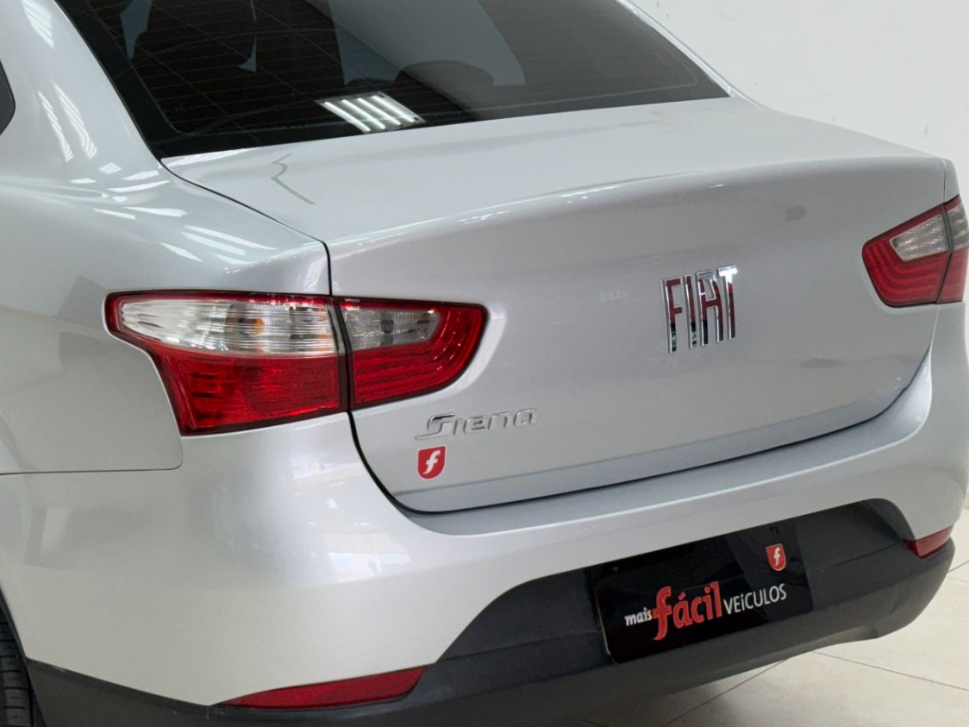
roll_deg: +0.8
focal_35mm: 82
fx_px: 2295
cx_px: 205
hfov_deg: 23.5
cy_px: 325
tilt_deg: -11.5
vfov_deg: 18.0
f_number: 1.78
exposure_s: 1/120
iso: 80
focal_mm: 6.76
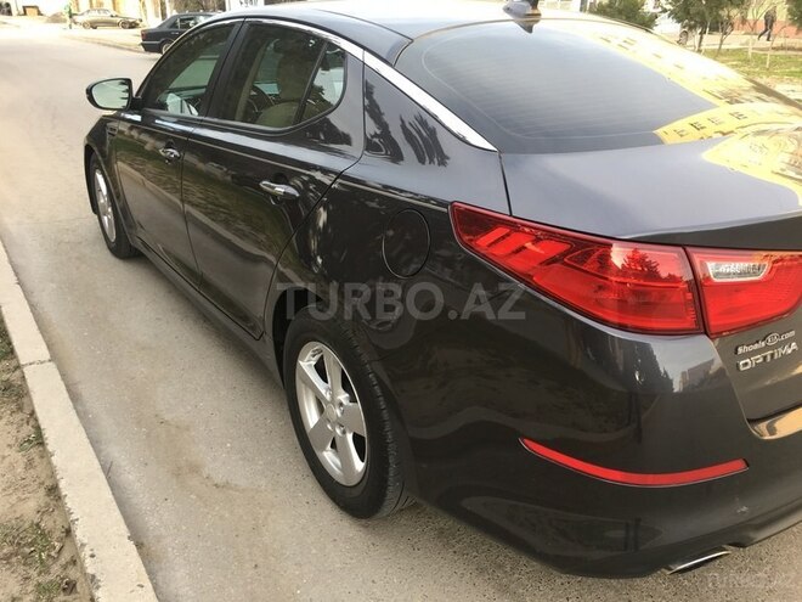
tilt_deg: -24.9
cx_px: 401
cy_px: 301
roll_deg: -1.5
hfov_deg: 61.7
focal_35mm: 29
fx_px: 672
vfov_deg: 48.2
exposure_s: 1/100
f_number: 2.2
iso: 25
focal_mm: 4.15
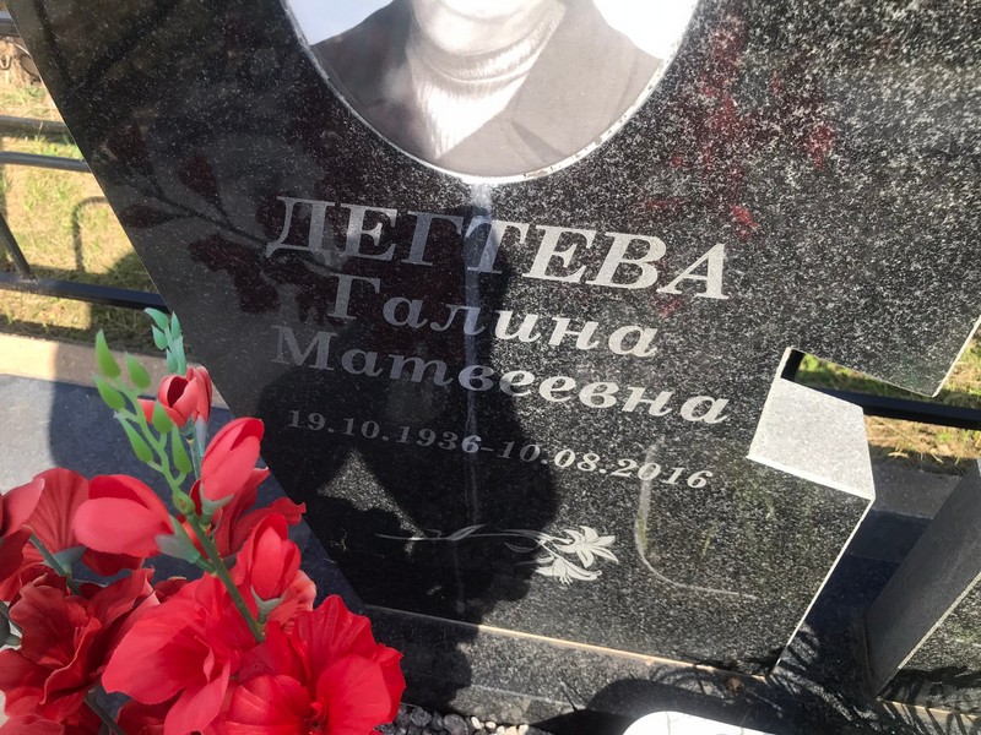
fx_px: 794
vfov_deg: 49.7
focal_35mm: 28
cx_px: 490
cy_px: 368
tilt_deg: -47.4
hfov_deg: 63.4
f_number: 1.8
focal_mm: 3.99
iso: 20
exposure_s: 1/812
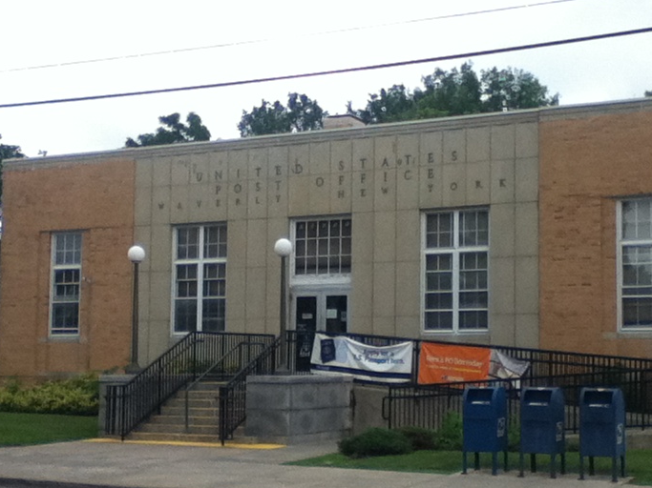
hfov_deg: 41.8
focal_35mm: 45
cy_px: 292
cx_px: 401
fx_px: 847
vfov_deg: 32.1
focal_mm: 3.85
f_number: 2.4
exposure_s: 1/947
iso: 80
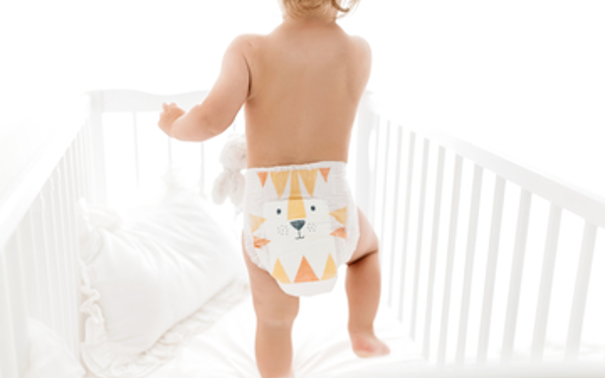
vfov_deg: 31.2
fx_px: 676
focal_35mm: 41
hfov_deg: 48.2
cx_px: 296
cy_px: 212
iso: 400
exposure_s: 1/200
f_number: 1.8
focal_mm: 35
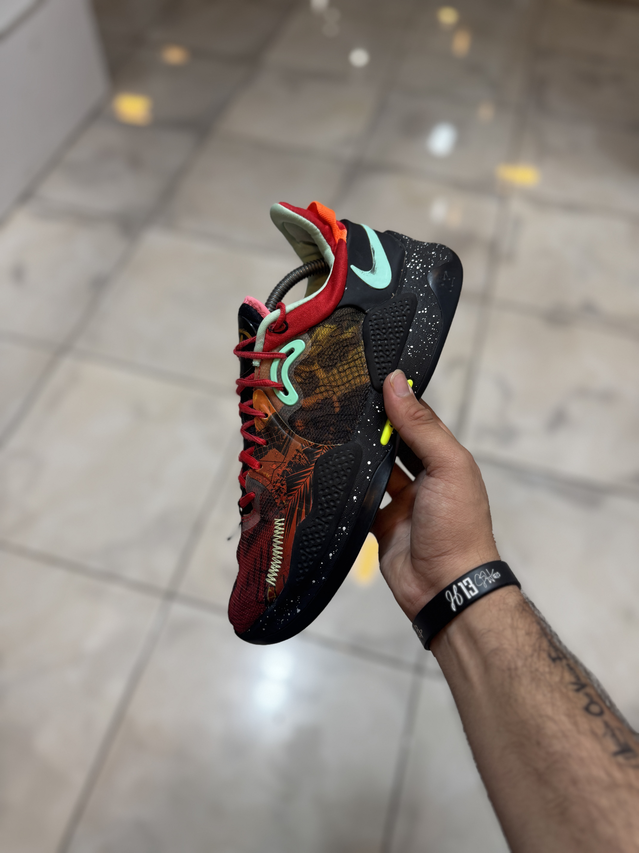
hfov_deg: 56.8
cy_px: 426
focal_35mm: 24
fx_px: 591
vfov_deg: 71.6
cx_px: 320
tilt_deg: -55.9
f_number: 1.78
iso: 125
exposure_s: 1/100
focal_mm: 6.76
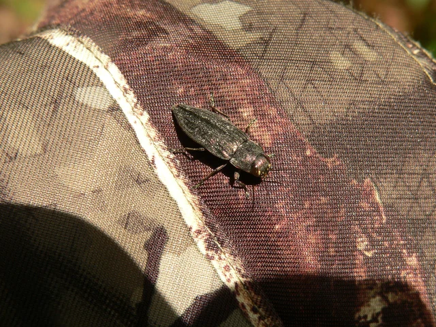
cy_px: 164
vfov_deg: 15.4
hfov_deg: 20.4
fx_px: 1209
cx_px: 218
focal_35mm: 96
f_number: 4.6
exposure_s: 1/500
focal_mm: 16.1
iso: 100
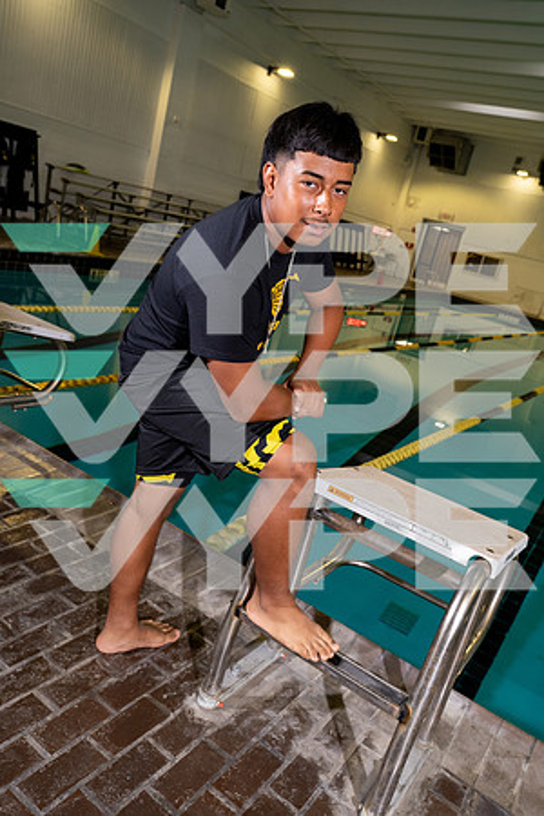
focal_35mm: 28
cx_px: 272
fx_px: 635
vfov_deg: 65.5
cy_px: 408
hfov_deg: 46.4
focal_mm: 28
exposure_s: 1/250
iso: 1000
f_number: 5.6
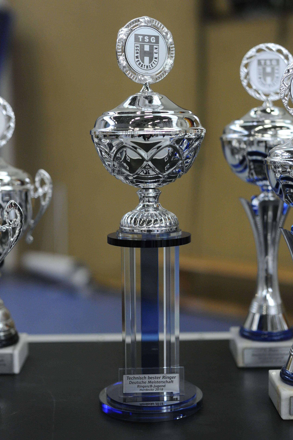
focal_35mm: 50
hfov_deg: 27.0
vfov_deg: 39.6
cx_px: 146
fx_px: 610
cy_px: 220
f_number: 2.8
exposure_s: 1/1250
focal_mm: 50
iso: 3200
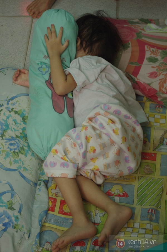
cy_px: 126
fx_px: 572
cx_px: 84
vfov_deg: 24.8
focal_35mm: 82
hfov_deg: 16.6
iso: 400
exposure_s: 1/15
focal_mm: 55
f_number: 5.6
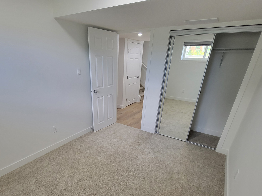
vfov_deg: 69.3
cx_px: 117
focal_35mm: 18
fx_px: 136
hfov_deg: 87.4
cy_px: 133
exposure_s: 1/60
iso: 200
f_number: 2.2
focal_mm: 2.2
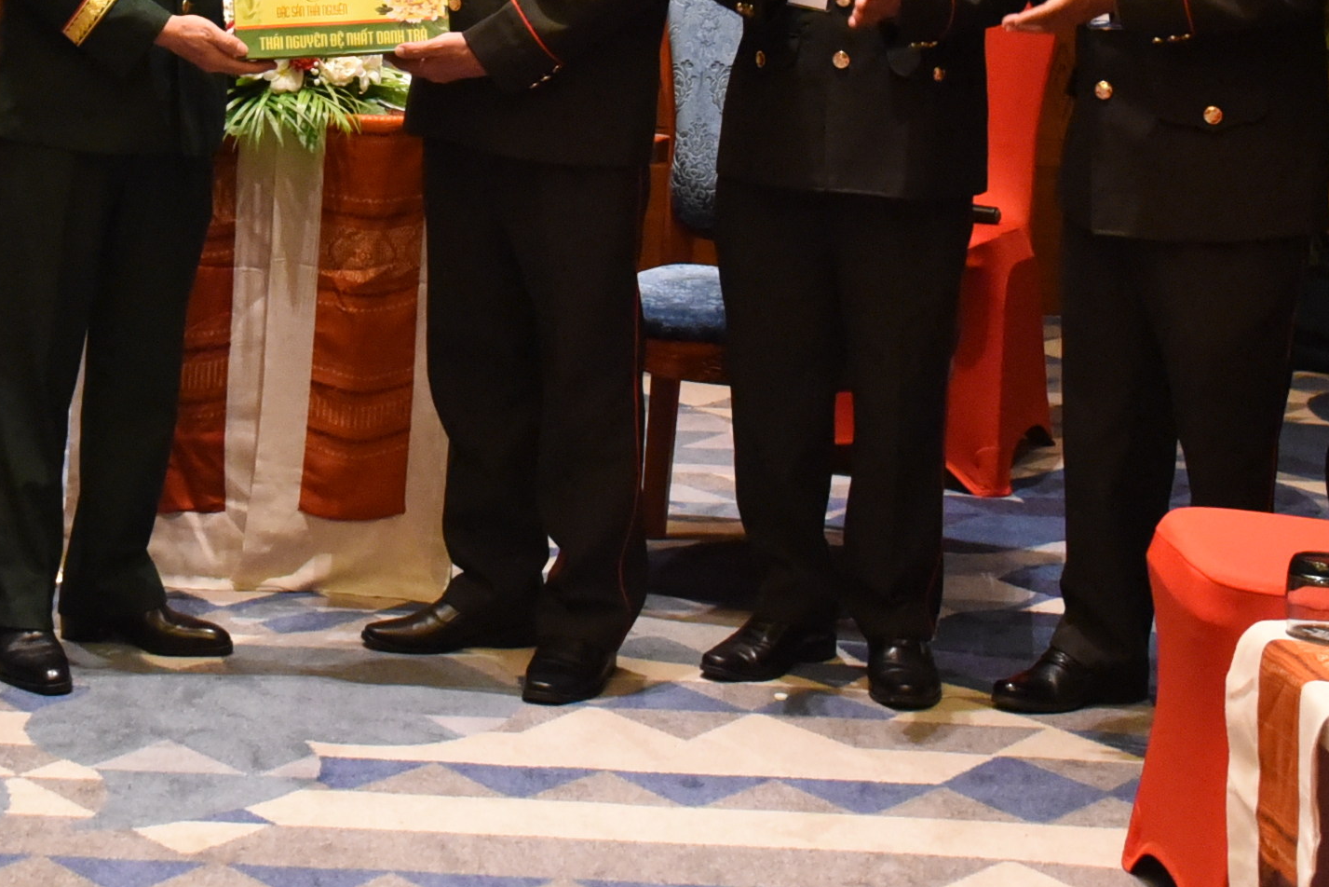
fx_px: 3618
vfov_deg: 13.2
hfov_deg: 20.5
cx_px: 189
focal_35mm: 98
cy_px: -458
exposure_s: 1/100
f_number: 4
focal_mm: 31
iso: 6400
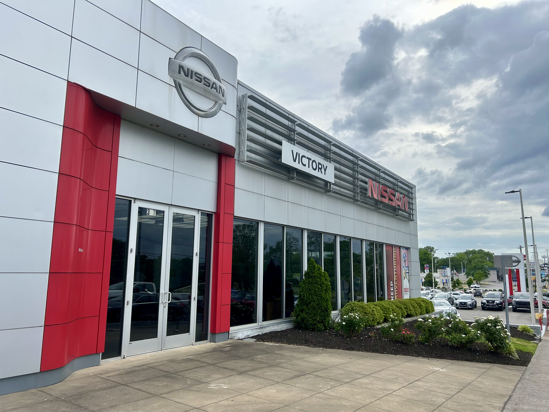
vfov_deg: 53.1
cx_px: 274
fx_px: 412
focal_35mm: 26
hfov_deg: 67.3
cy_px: 206
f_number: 1.5
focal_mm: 5.7
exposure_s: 1/3257
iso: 50
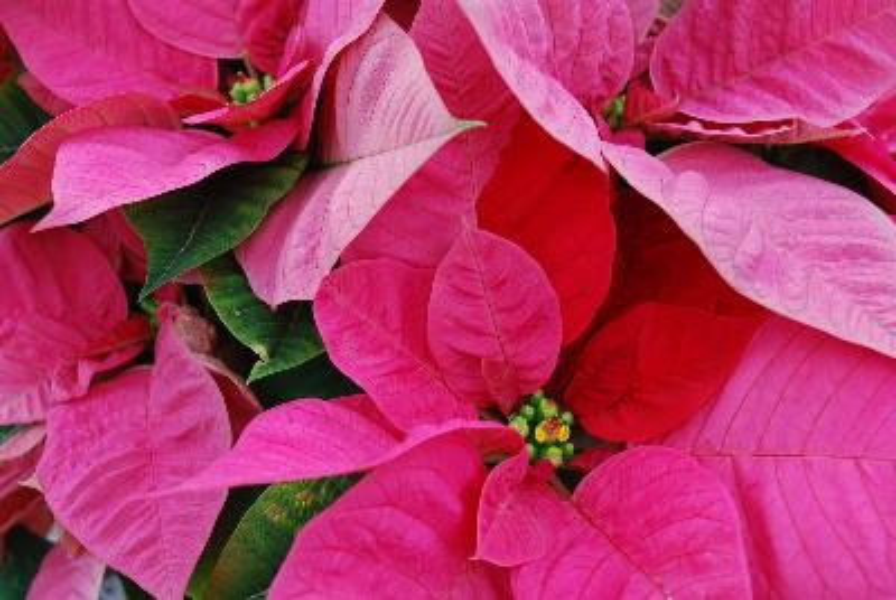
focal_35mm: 48
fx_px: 1196
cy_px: 300
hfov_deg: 41.1
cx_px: 448
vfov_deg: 28.2
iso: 200
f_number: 6.3
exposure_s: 1/60
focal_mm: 32
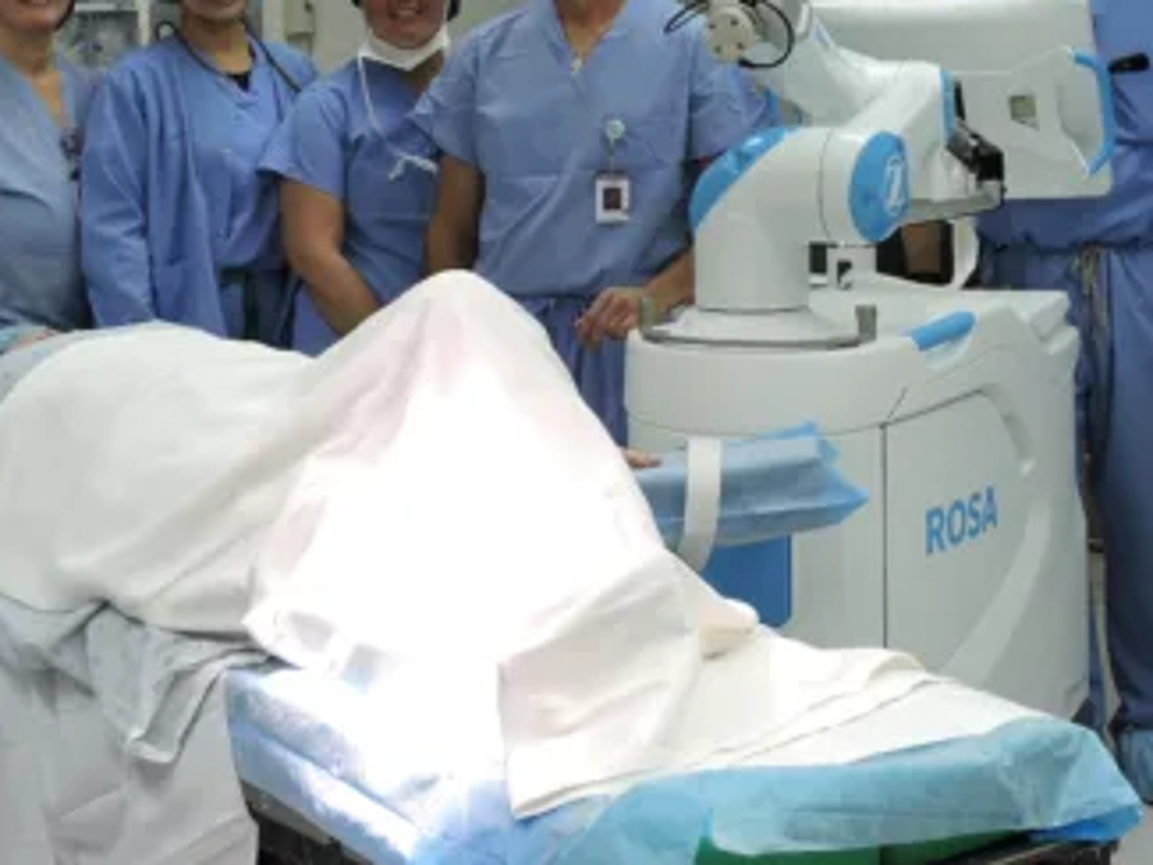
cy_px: 106
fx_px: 2732
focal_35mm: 82
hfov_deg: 23.8
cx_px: 718
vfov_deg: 17.8
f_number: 3.3
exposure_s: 1/50
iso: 100
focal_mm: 7.1
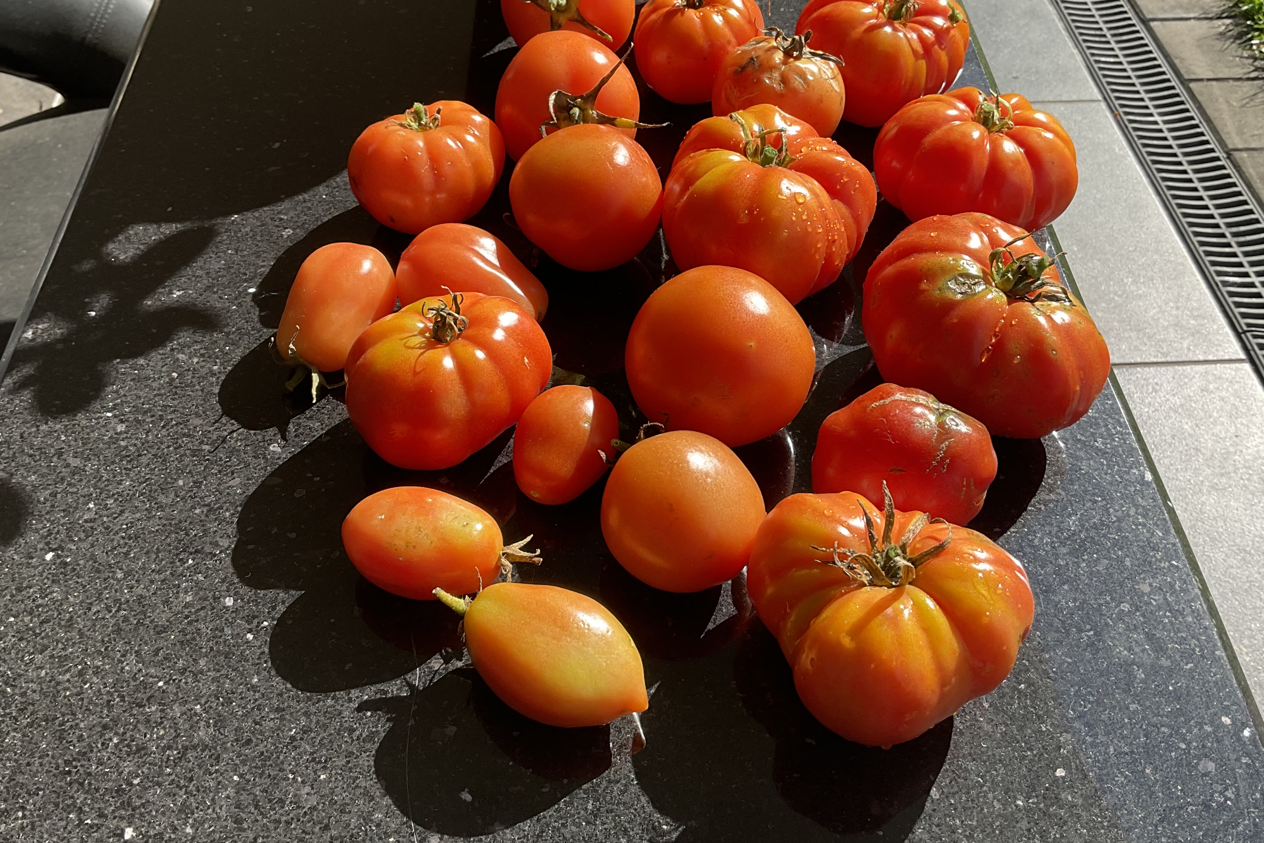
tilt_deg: -45.2
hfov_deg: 51.9
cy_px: 334
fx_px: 1299
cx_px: 641
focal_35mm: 37
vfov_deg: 35.8
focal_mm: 3
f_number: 1.8
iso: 16
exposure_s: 1/869
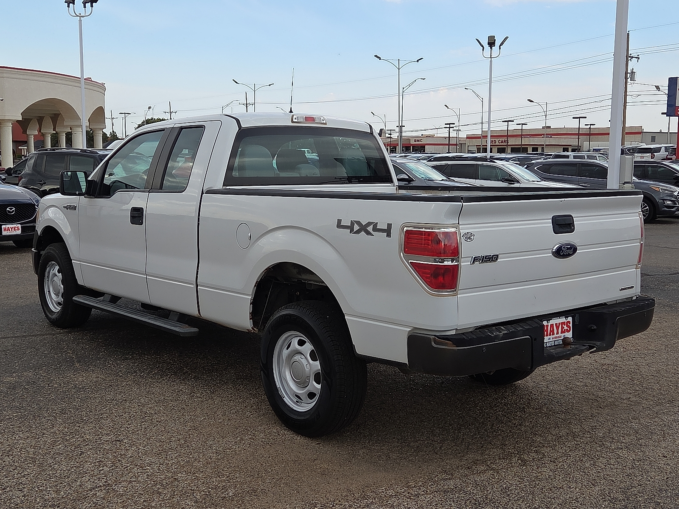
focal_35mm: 40
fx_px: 785
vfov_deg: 36.0
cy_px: 254
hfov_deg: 46.8
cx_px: 340
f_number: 1.8
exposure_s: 1/2000
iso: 76
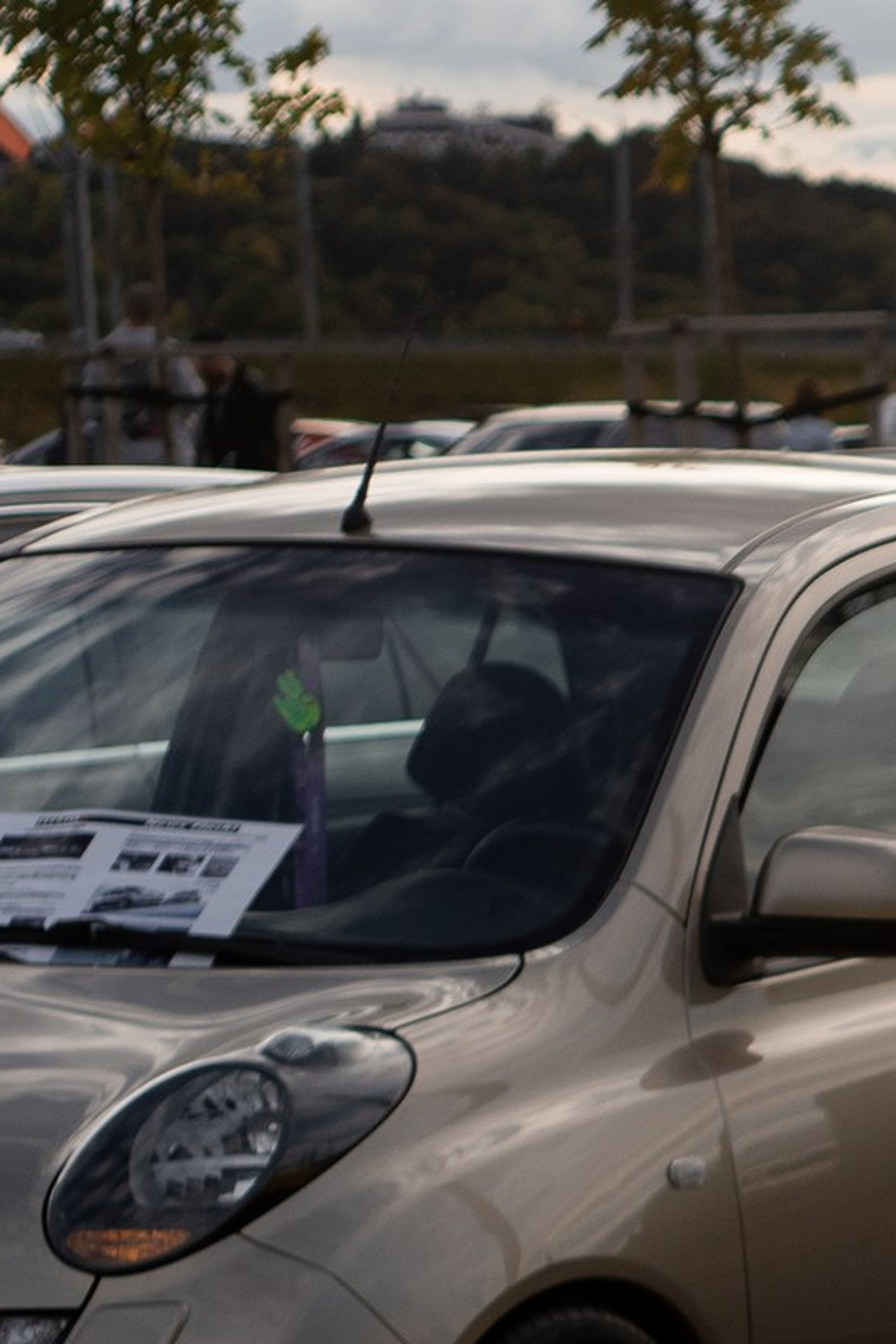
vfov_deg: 11.9
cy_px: 1685
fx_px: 6309
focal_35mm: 169
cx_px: 1953
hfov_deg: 7.7
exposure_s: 1/2500
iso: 100
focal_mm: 35
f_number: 2.2
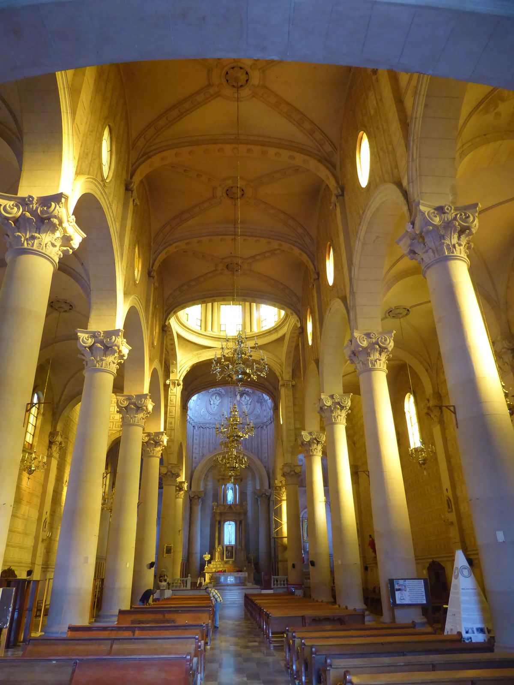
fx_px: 495
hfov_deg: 54.9
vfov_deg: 69.4
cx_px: 257
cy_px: 342
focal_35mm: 25
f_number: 3.3
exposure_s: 1/30
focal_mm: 4.3
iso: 400
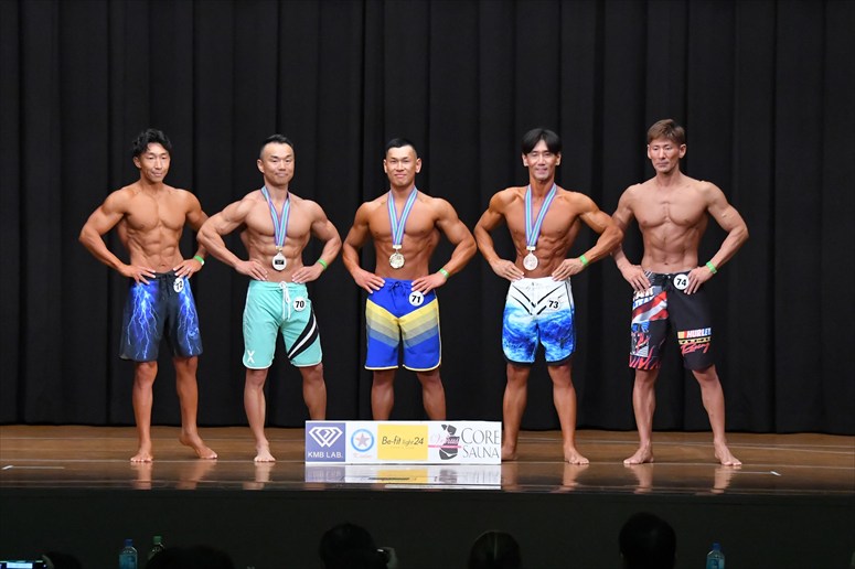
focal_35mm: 150
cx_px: 428
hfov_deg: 13.7
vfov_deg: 9.1
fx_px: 3561
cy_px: 284
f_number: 5.6
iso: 8000
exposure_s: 1/400
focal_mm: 100
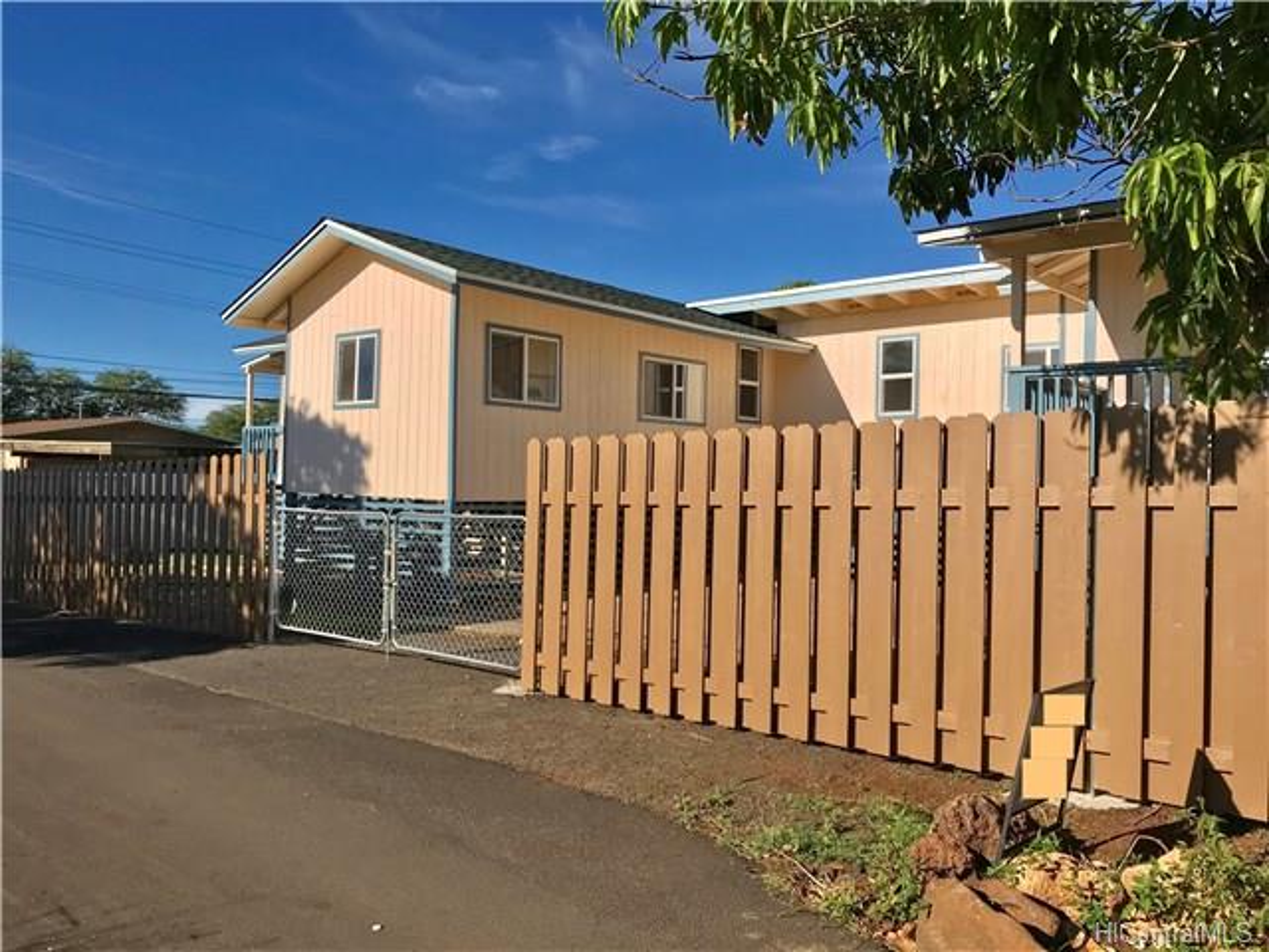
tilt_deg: +1.2
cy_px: 476
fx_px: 1026
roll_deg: -0.7
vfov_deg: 49.7
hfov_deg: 63.4
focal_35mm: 28
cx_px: 634
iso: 20
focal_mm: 3.99
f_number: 1.8
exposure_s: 1/3300
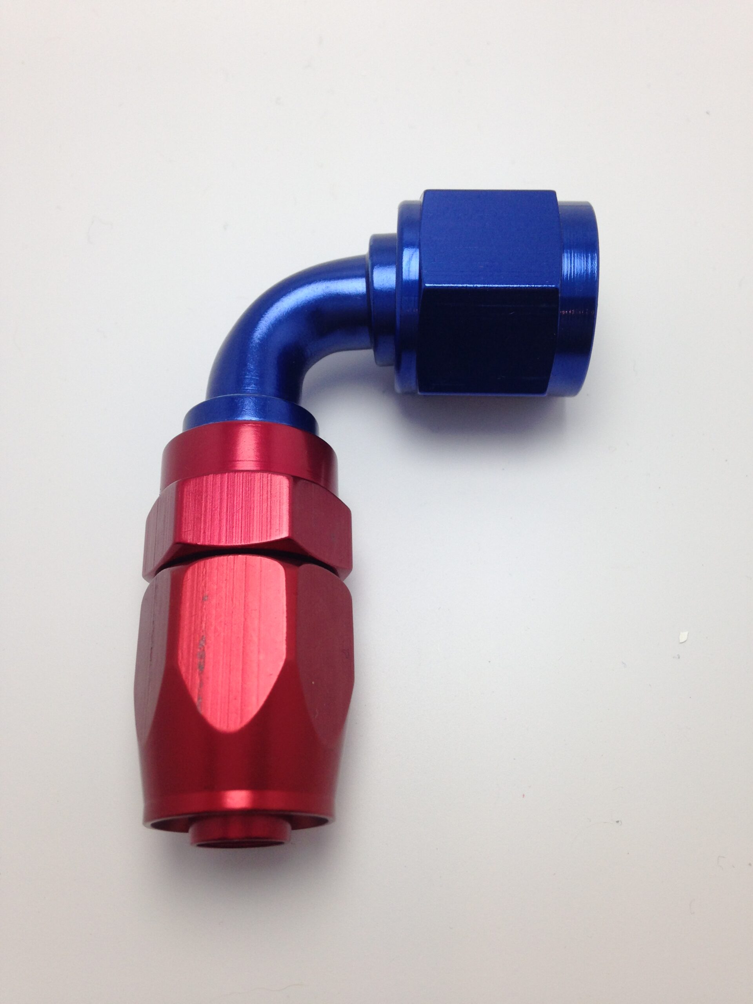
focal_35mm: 33
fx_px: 957
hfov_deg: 42.9
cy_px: 502
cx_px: 376
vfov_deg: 55.4
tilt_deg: -65.6
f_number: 2.4
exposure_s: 1/136
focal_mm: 4.12
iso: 50
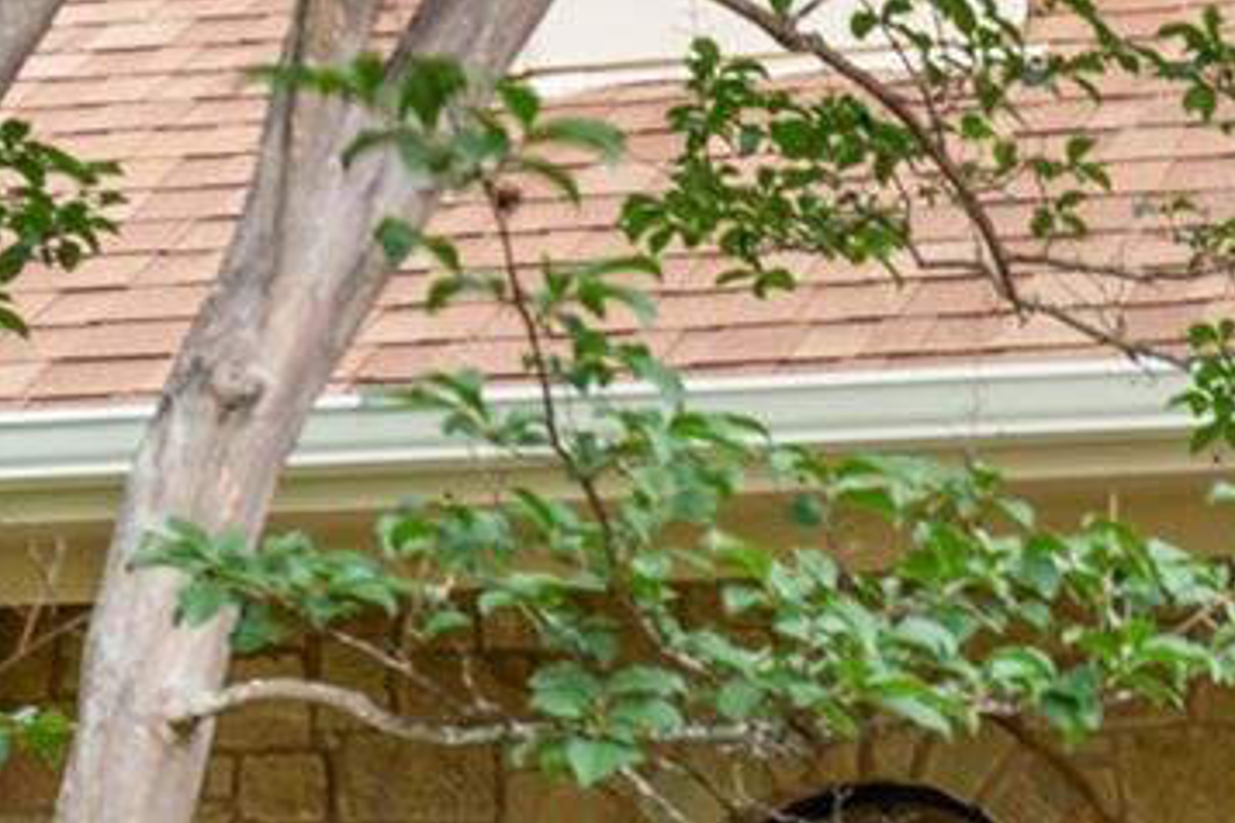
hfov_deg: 17.5
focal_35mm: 109
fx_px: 3739
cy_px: 1362
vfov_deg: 11.8
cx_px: 1657
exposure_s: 1/25
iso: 400
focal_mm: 19
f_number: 8
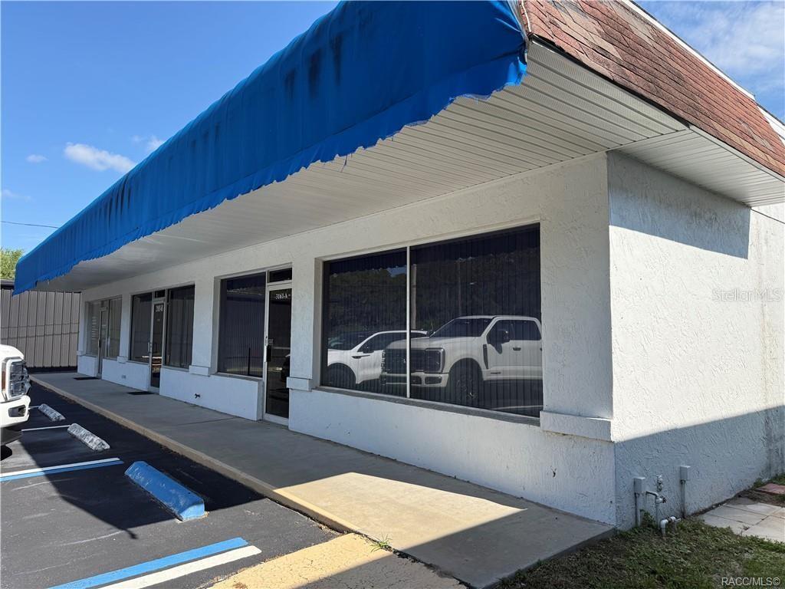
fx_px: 544
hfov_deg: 71.6
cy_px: 294
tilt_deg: +5.6
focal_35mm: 24
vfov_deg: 56.8
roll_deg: -0.3
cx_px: 392
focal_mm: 6.76
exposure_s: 1/3759
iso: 100
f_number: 1.78
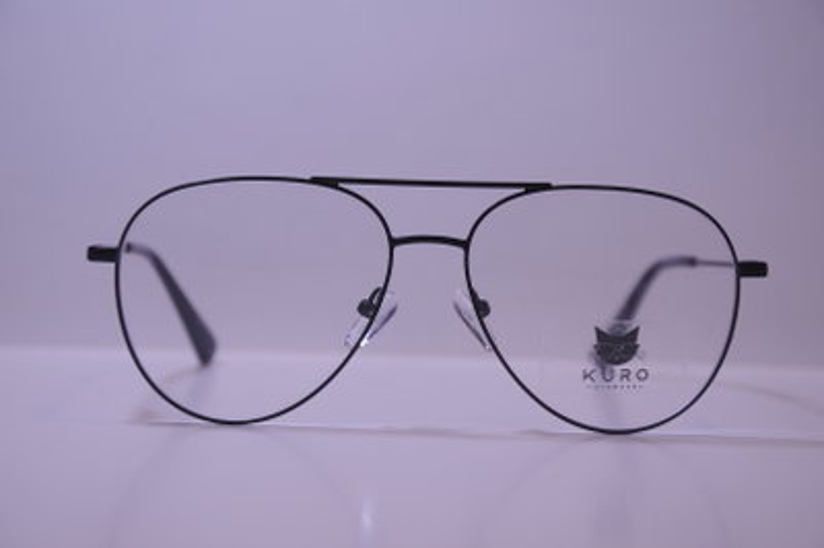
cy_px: 274
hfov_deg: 18.2
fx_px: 2573
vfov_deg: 12.2
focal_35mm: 112
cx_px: 412
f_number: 5.3
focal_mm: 75
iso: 200
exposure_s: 1/40
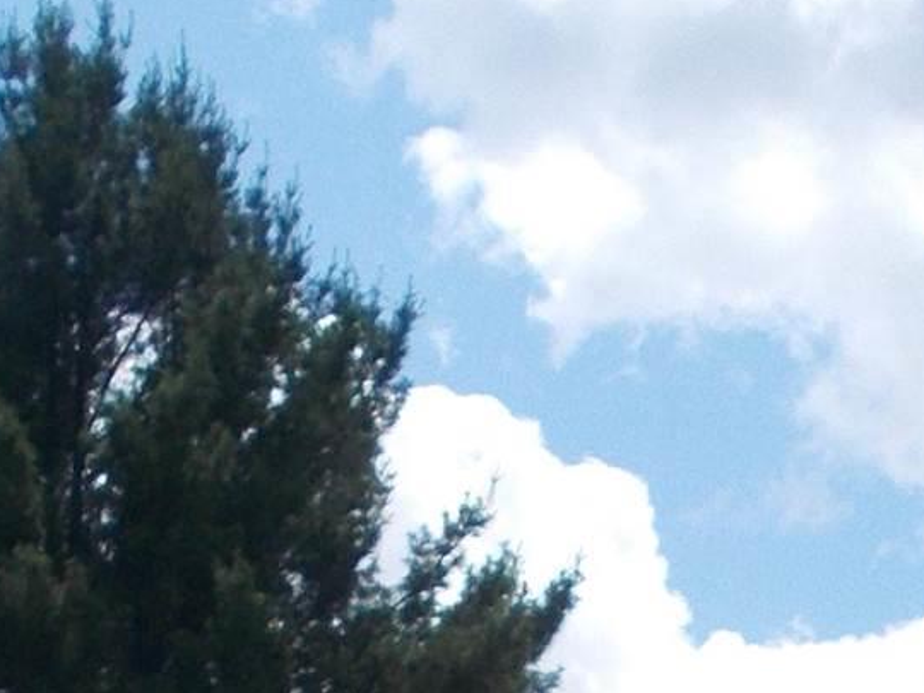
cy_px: 1494
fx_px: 3951
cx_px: 785
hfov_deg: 13.3
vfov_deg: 9.3
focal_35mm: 148
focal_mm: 4.6
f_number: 8
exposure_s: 1/160
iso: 80
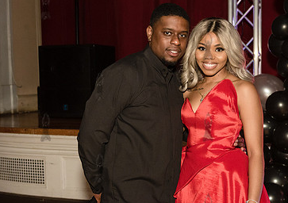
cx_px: 168
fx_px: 481
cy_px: 109
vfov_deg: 23.9
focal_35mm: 59
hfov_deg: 33.3
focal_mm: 32
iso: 2000
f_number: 3.5
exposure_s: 1/250
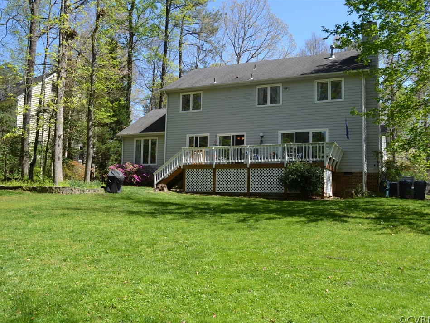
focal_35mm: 33
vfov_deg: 43.0
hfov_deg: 55.3
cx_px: 203
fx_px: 410
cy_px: 163
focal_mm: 20
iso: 100
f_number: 7.1
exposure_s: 1/200
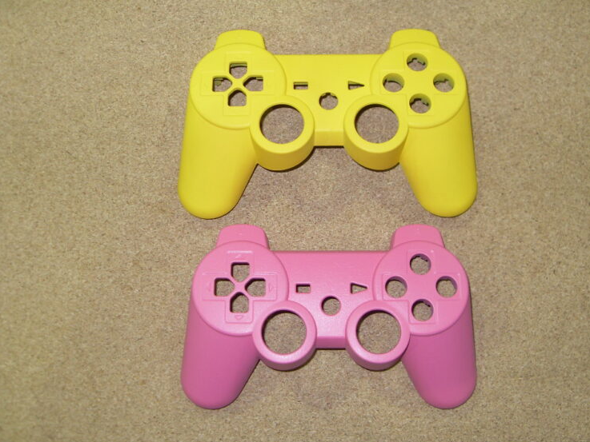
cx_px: 319
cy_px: 208
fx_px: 648
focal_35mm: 38
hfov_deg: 48.9
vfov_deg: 37.7
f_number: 2.8
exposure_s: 1/45
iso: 100
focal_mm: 6.3
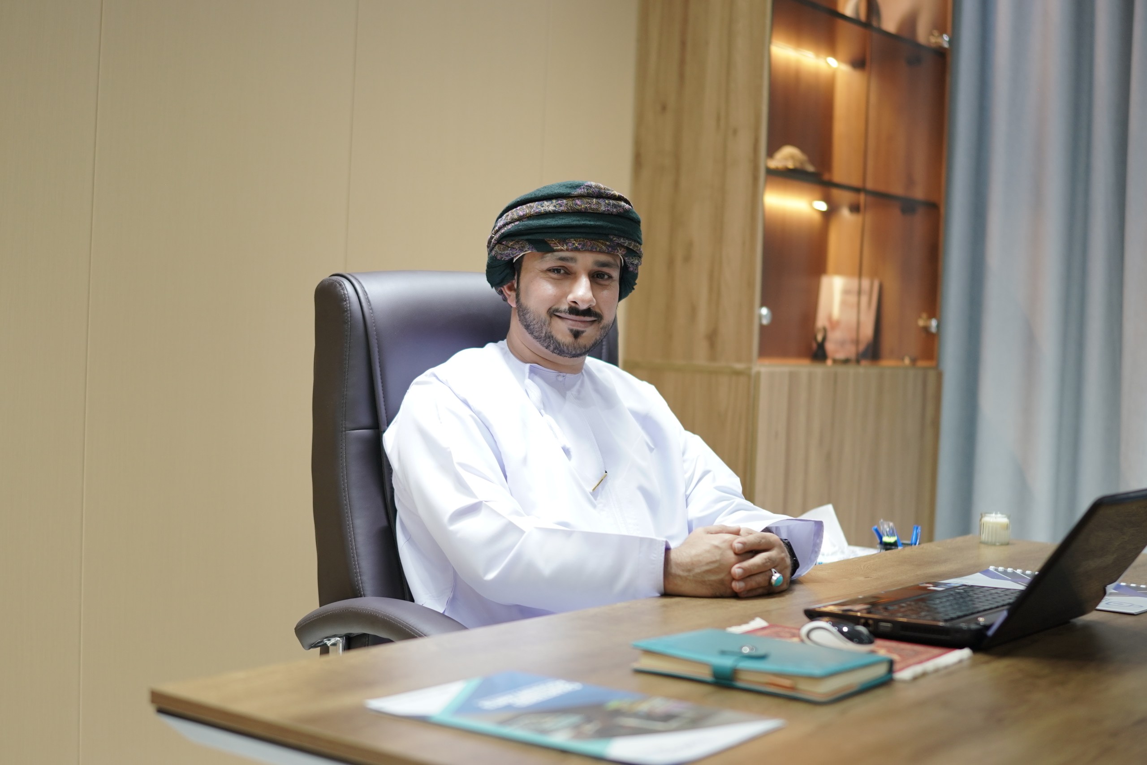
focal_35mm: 52
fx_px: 1657
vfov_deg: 26.0
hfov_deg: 38.2
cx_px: 574
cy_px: 382
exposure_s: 1/200
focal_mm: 35
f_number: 1.4
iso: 320
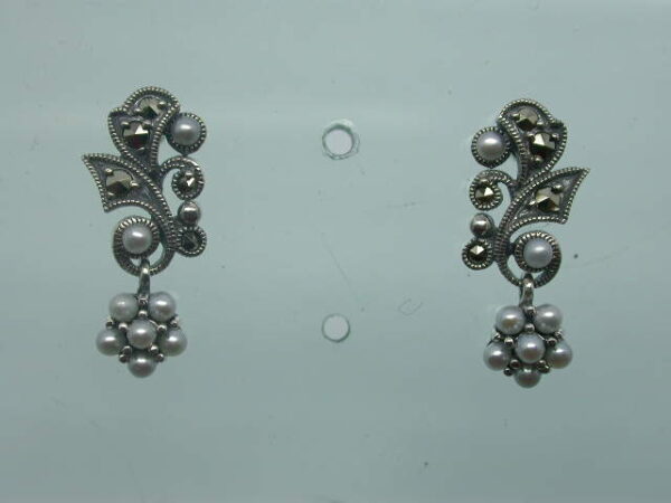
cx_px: 336
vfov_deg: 17.4
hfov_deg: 23.0
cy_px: 252
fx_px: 1648
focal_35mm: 85
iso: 100
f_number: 4.6
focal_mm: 17.7
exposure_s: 1/91.5
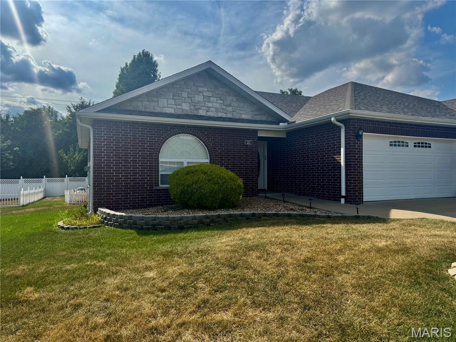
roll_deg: -0.7
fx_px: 316
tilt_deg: +0.2
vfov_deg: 56.8
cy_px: 171
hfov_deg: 71.6
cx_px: 228
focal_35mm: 24
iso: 80
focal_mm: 6.76
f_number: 1.78
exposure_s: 1/5348
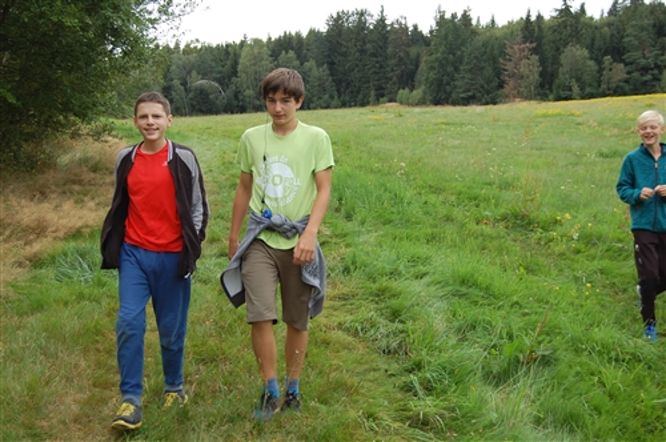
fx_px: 887
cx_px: 333
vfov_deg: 28.0
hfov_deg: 41.2
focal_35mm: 48
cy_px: 221
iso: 250
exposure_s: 1/125
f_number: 5.6
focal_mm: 32
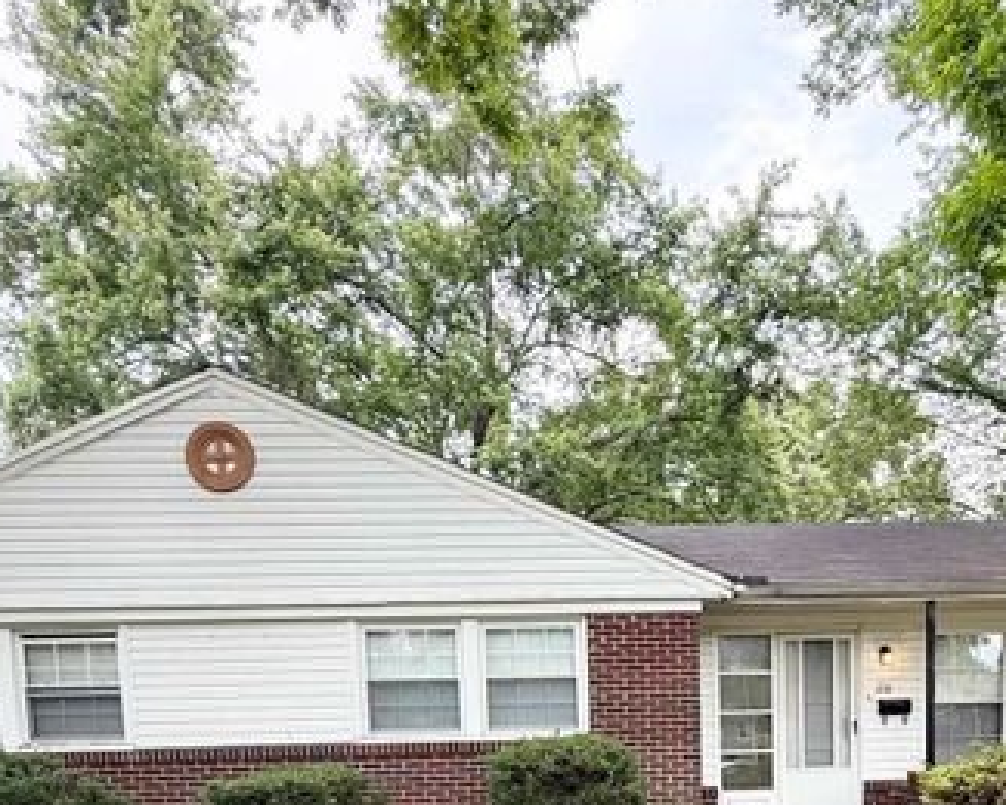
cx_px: 641
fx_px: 834
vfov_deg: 43.5
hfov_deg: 61.2
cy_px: 819
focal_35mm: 28
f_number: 2.2
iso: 64
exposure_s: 1/99
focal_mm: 2.22
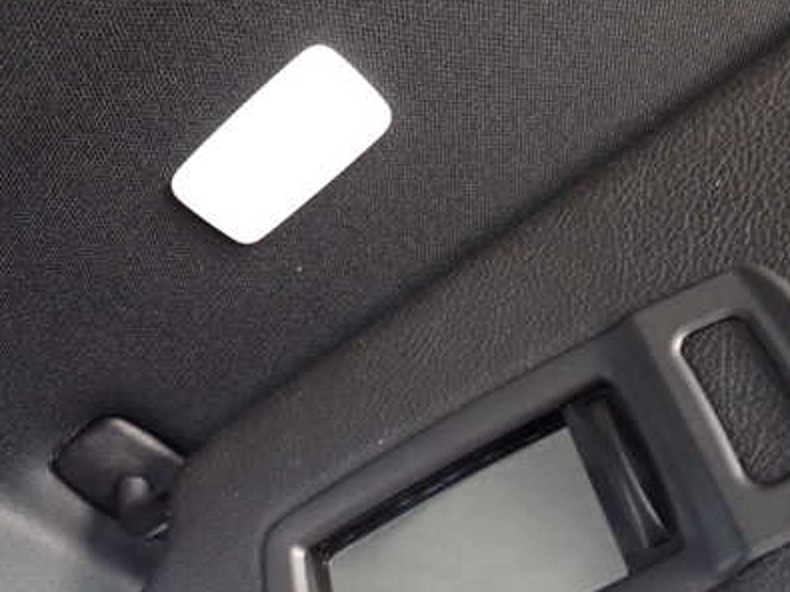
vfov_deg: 37.3
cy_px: 390
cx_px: 422
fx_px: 867
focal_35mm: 38
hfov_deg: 49.0
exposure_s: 1/30
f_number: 2
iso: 320
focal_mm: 4.5
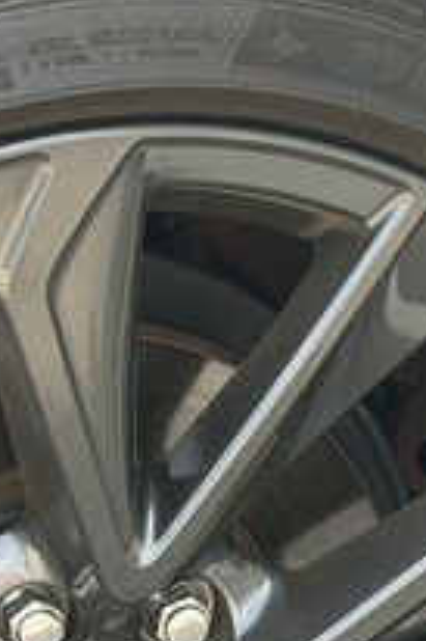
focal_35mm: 204
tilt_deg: -24.5
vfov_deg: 10.0
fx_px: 3627
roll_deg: +1.8
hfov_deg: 6.7
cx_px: 236
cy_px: 644
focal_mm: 6.76
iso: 80
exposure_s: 1/447
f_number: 1.78
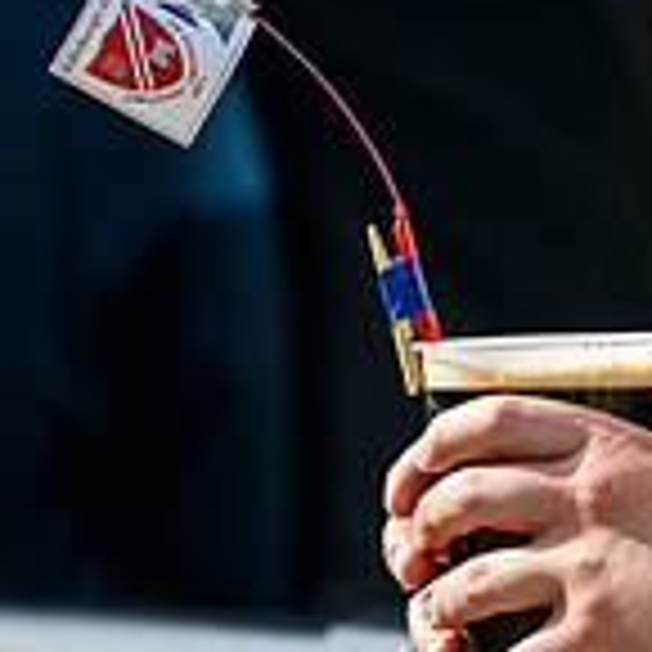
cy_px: -133
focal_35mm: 1904
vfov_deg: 0.9
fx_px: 40574
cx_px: 1196
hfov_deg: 0.9
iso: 320
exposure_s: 1/1600
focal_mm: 560
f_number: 4
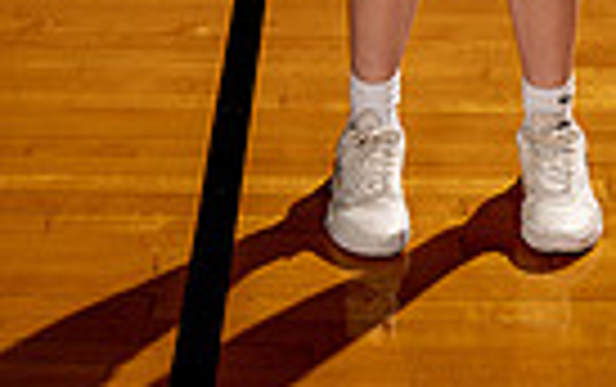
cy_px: -603
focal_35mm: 144
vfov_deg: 8.3
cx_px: 414
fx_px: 2420
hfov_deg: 14.5
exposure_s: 1/250
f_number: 5.6
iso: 100
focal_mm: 43
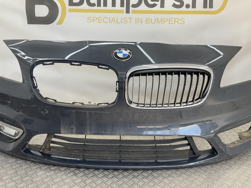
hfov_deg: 61.7
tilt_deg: -13.2
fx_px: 210
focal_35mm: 29
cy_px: 94
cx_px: 126
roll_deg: -2.6
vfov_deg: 48.2
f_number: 1.8
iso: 16
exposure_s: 1/115
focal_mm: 3
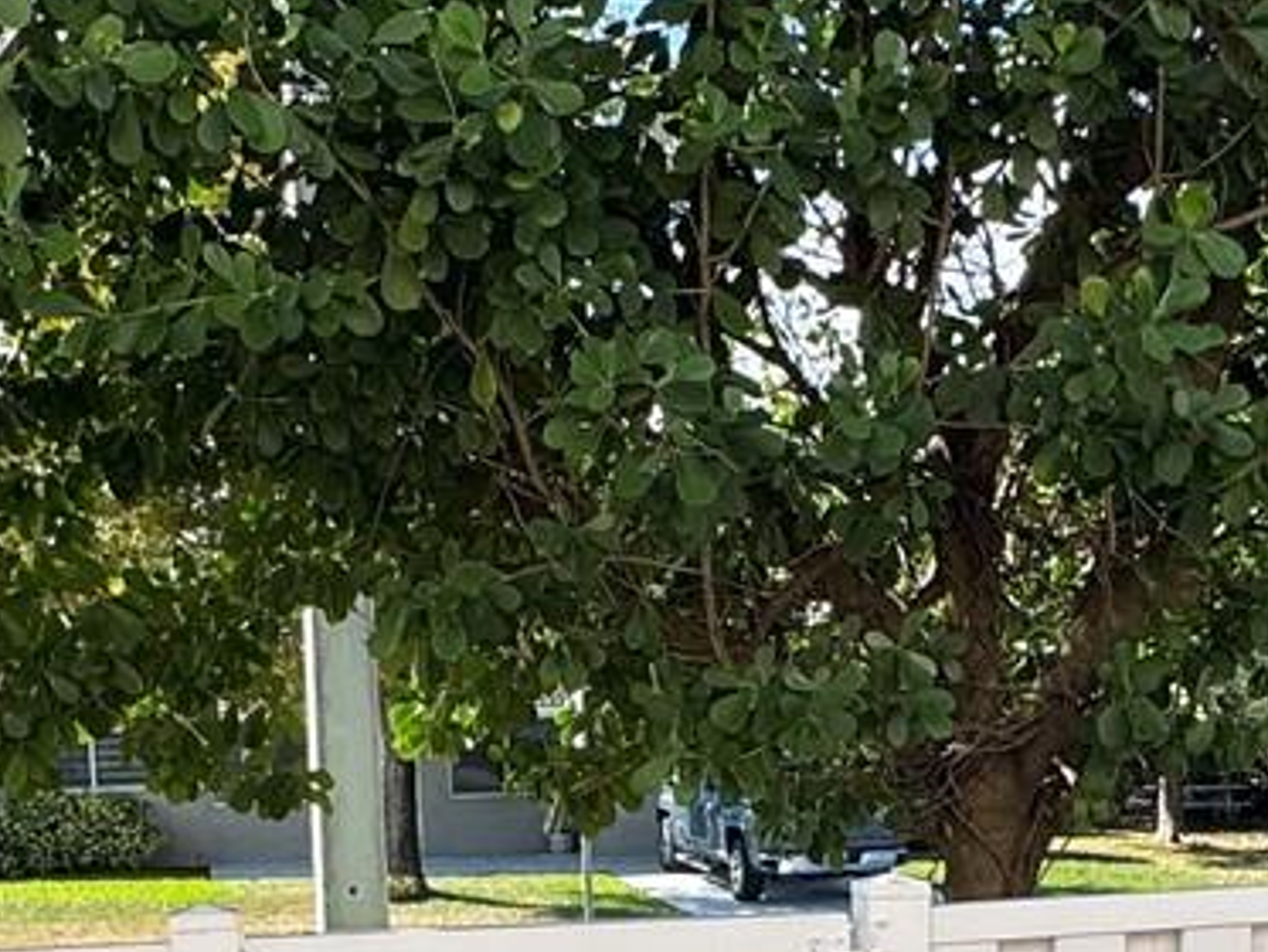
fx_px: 2199
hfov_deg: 32.2
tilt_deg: -9.4
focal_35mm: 60
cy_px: 1071
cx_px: 626
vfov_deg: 22.9
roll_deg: +0.8
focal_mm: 2.22
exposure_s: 1/771
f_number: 2.2
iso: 40
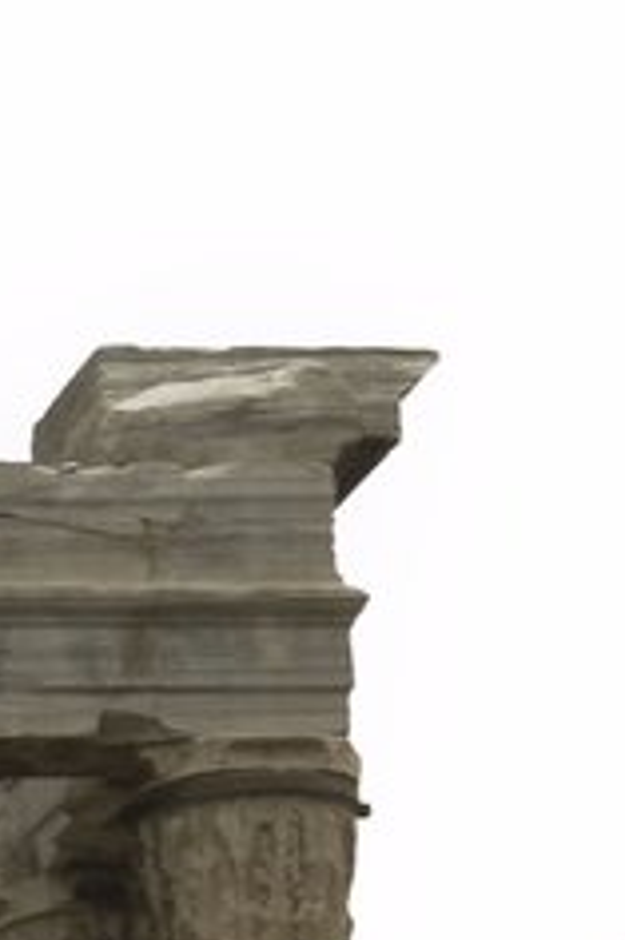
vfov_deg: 6.2
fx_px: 8632
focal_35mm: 331
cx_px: -1055
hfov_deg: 4.0
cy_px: 1438
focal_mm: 52
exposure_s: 1/30
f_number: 16
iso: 200
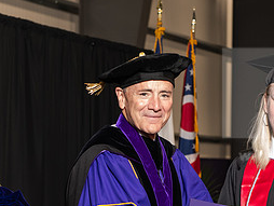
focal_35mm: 136
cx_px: 190
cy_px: 178
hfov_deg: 14.5
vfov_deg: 10.9
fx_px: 1078
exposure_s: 1/125
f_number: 5
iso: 2000
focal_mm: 62
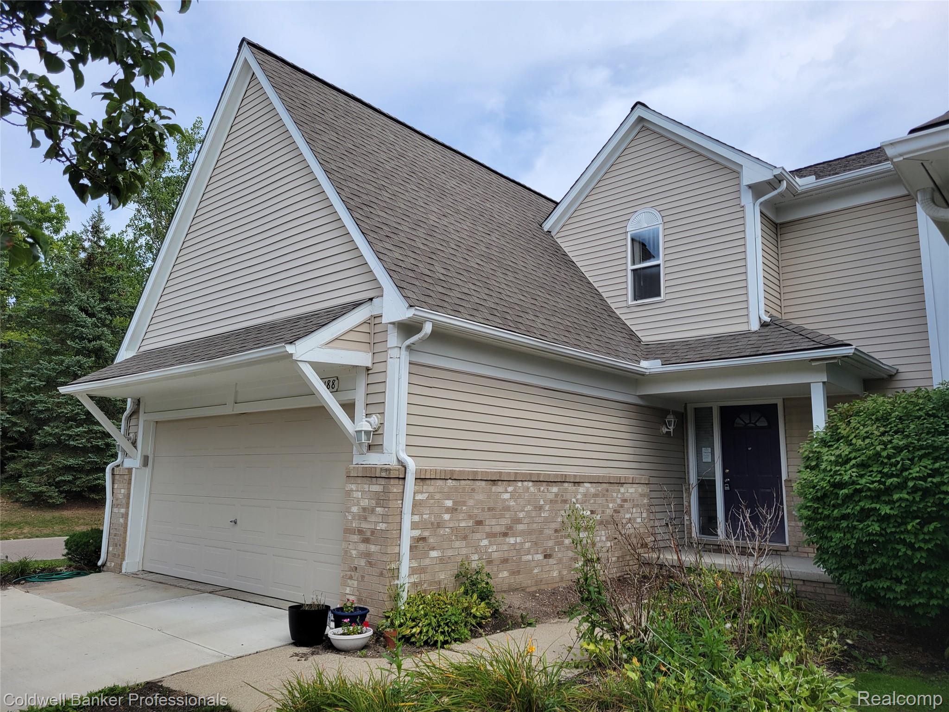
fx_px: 713
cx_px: 474
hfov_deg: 67.3
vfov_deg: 53.1
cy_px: 356
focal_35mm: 26
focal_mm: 5.4
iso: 40
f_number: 1.8
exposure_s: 1/2016
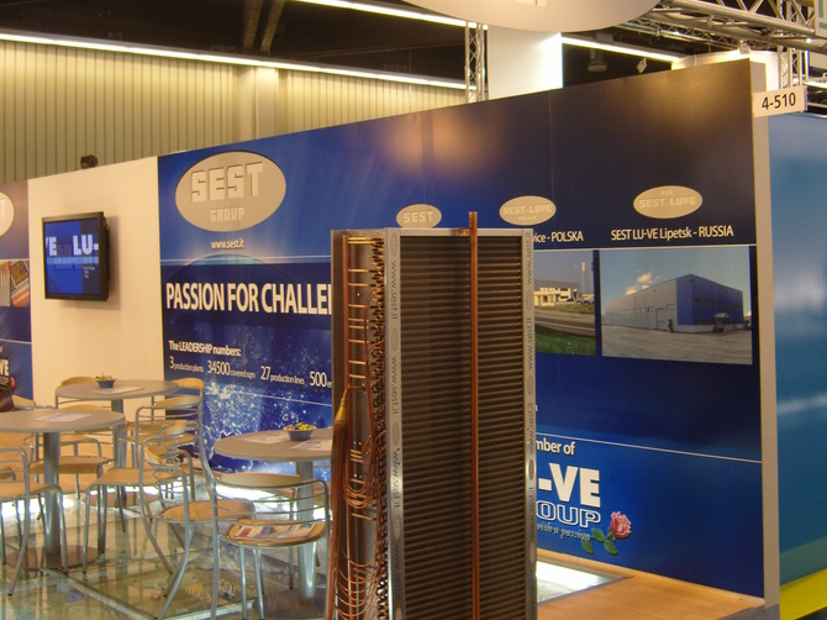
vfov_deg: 30.7
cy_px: 233
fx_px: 1122
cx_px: 412
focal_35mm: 47
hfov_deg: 40.4
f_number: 2.8
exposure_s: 1/30
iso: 85
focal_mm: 7.4
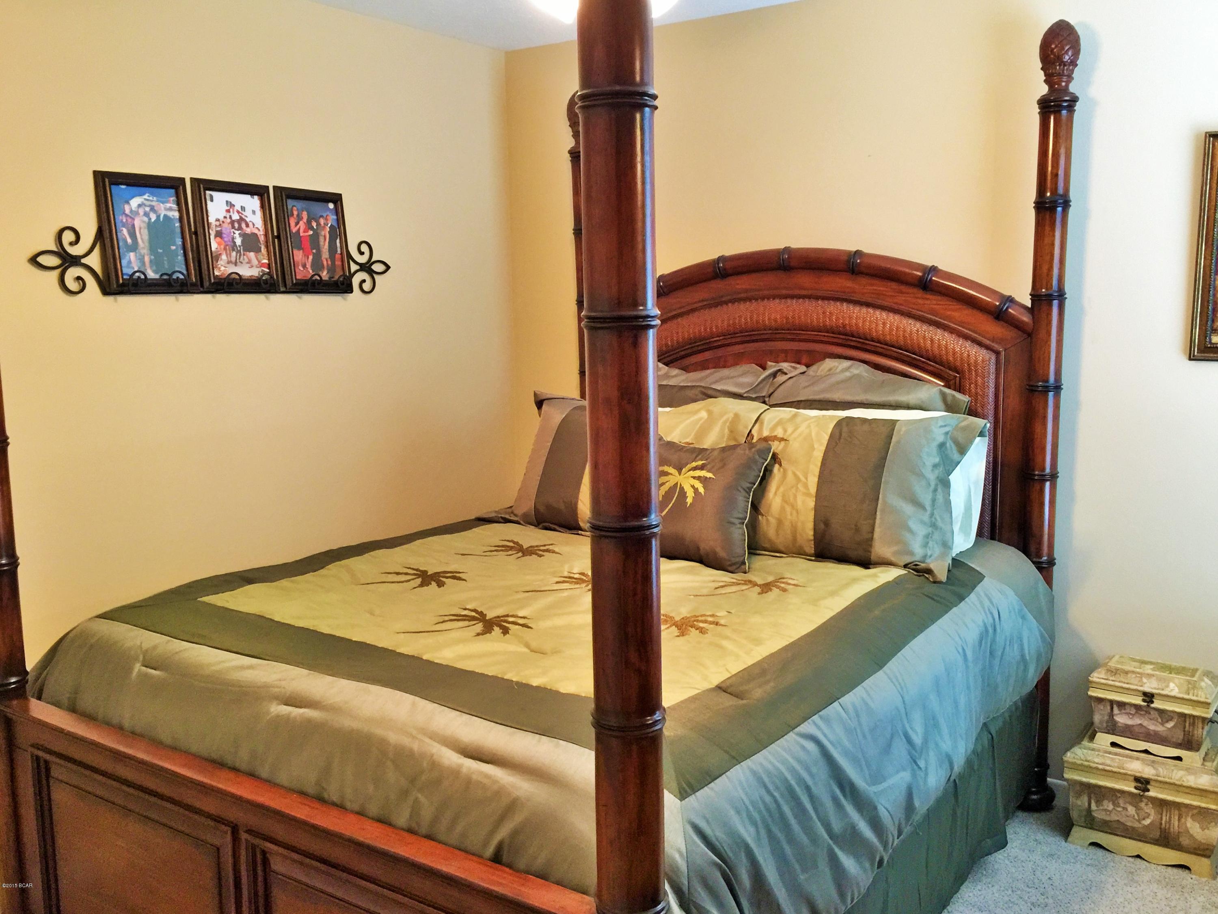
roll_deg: +3.3
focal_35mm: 29
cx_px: 609
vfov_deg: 48.2
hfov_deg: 61.7
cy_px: 457
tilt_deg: -8.7
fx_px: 1021
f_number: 2.2
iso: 125
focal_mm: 4.15
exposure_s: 1/10
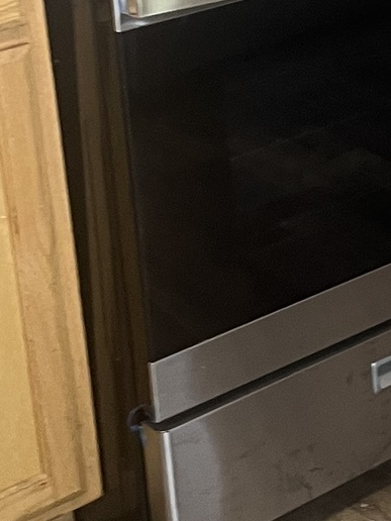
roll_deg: +0.9
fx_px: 1747
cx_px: 768
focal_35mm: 116
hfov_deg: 11.6
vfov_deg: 16.2
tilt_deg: -16.3
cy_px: -129
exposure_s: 1/60
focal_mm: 5.1
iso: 160
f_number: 1.6
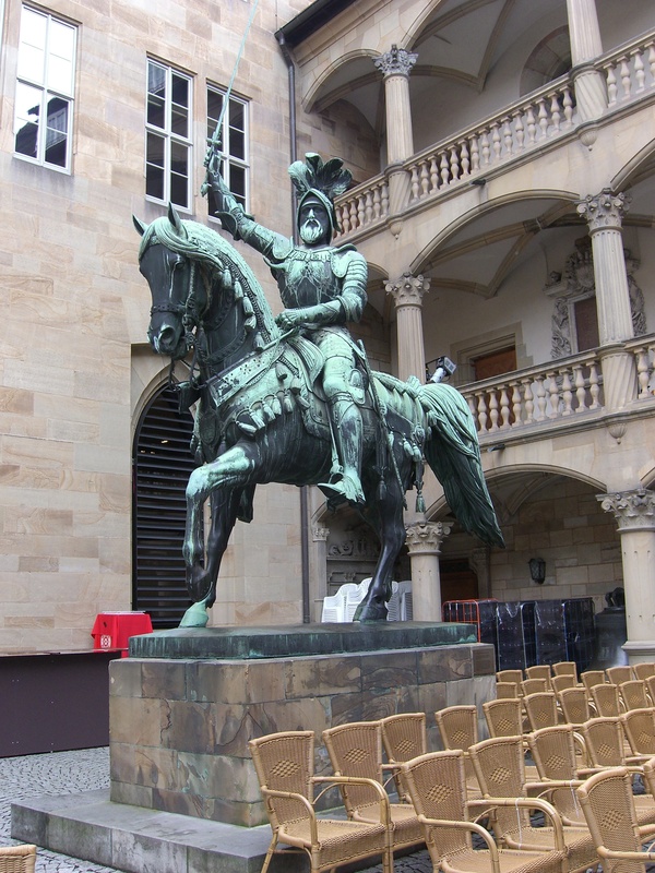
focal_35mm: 38
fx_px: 959
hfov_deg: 37.7
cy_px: 436
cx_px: 328
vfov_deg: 49.0
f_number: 4
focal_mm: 7.9
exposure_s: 1/80
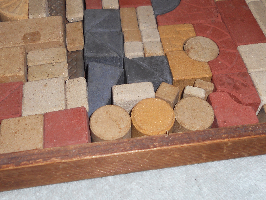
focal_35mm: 51
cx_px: 149
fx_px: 392
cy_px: 51
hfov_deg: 37.4
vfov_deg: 28.2
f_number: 8.8
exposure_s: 1/25
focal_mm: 5.8
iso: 80
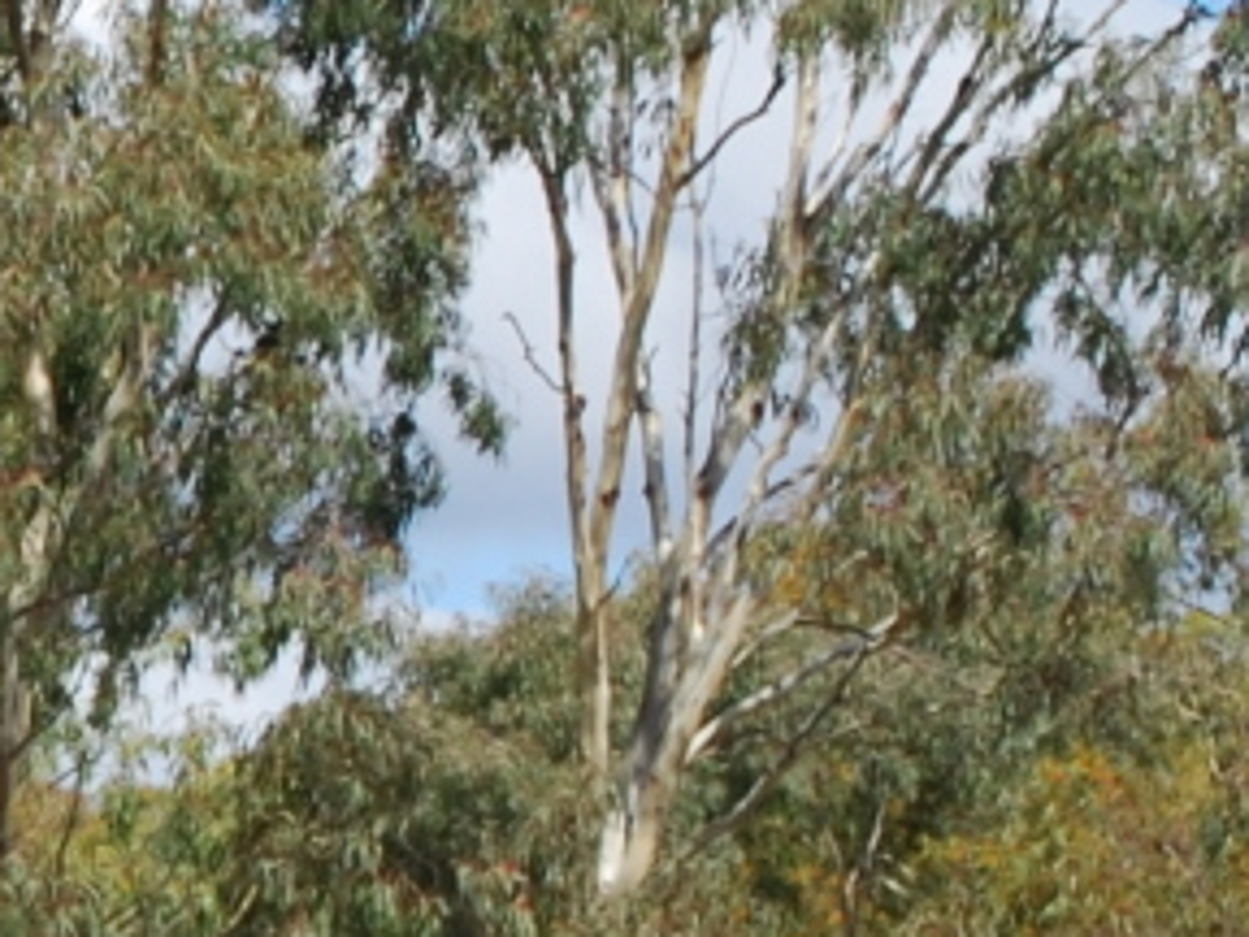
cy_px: 737
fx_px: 18877
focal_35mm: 523
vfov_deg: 2.8
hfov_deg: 3.8
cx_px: -1184
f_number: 16
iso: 100
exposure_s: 1/80
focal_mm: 55
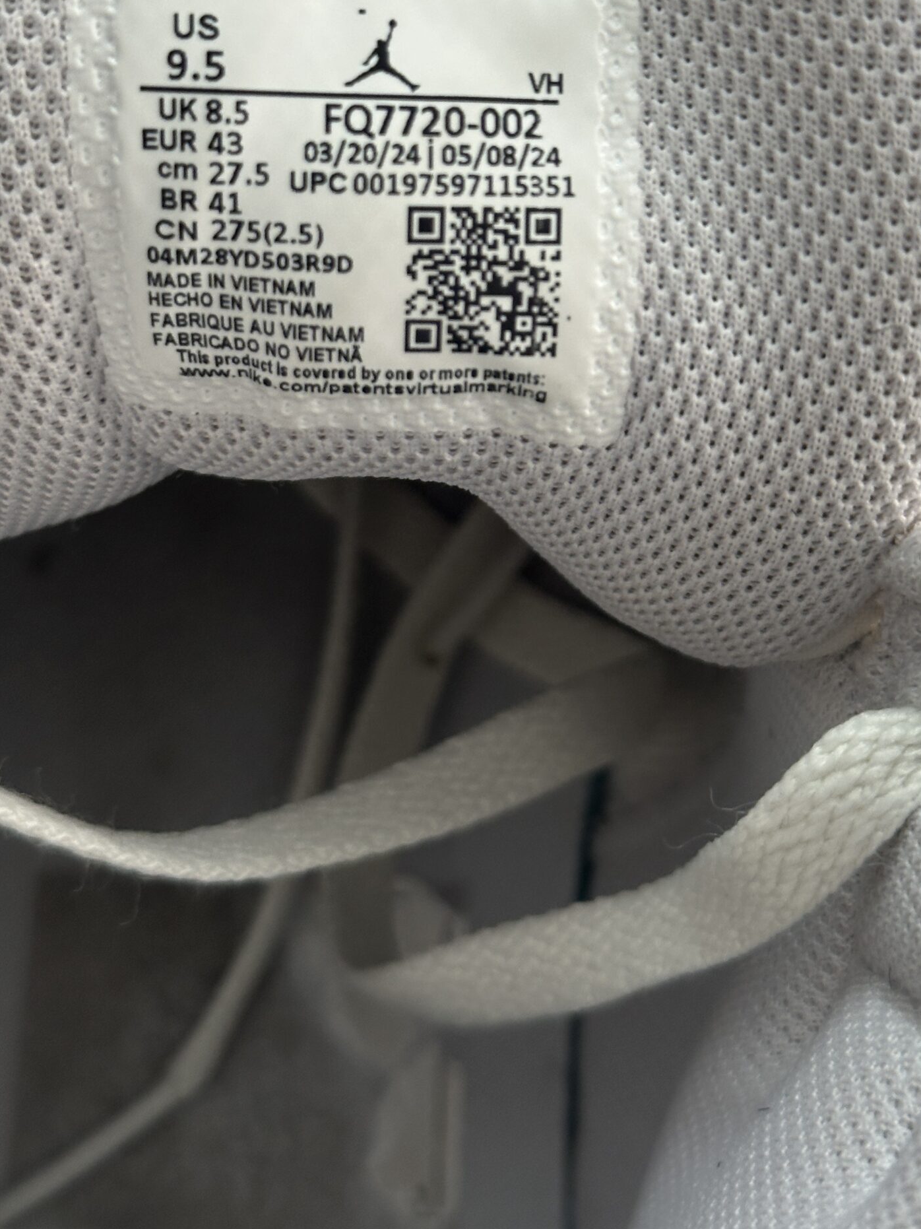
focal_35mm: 66
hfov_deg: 22.2
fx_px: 2342
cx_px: 537
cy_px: 385
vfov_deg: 29.1
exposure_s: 1/50
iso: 125
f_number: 1.78
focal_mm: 6.86
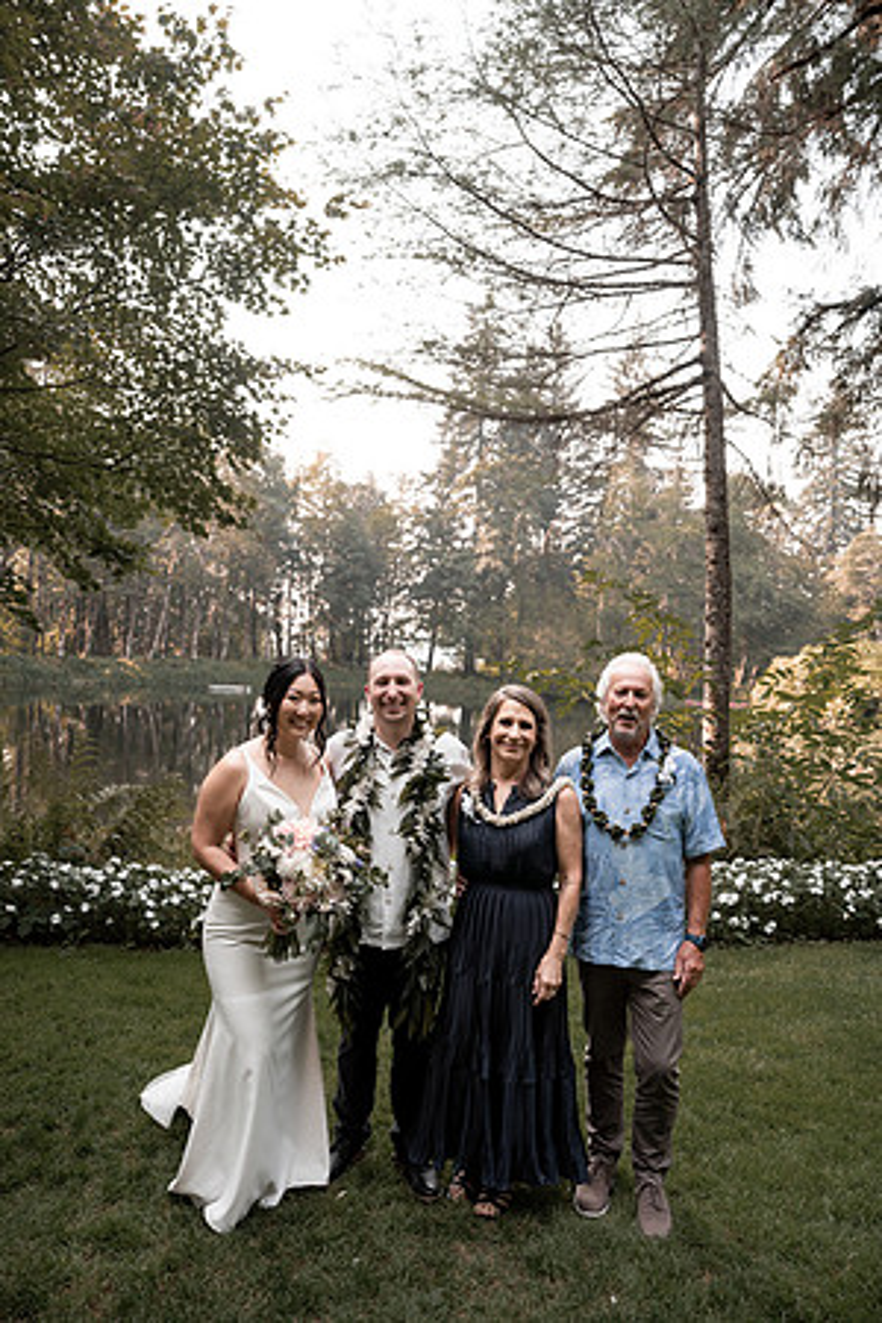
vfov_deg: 73.7
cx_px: 441
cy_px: 662
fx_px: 882
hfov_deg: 53.1
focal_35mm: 24
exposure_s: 1/400
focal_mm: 24
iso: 200
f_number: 2.8
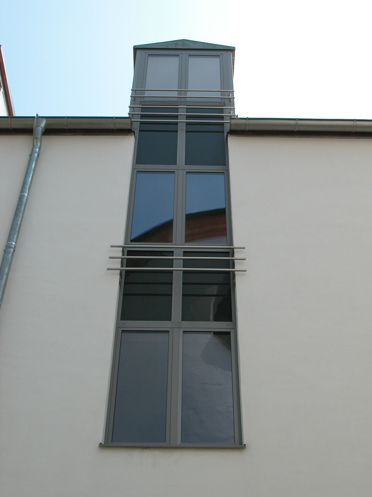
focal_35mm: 49
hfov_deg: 29.7
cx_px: 186
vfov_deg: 38.9
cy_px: 248
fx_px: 702
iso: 100
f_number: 6.1
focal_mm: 12.4
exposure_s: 1/299
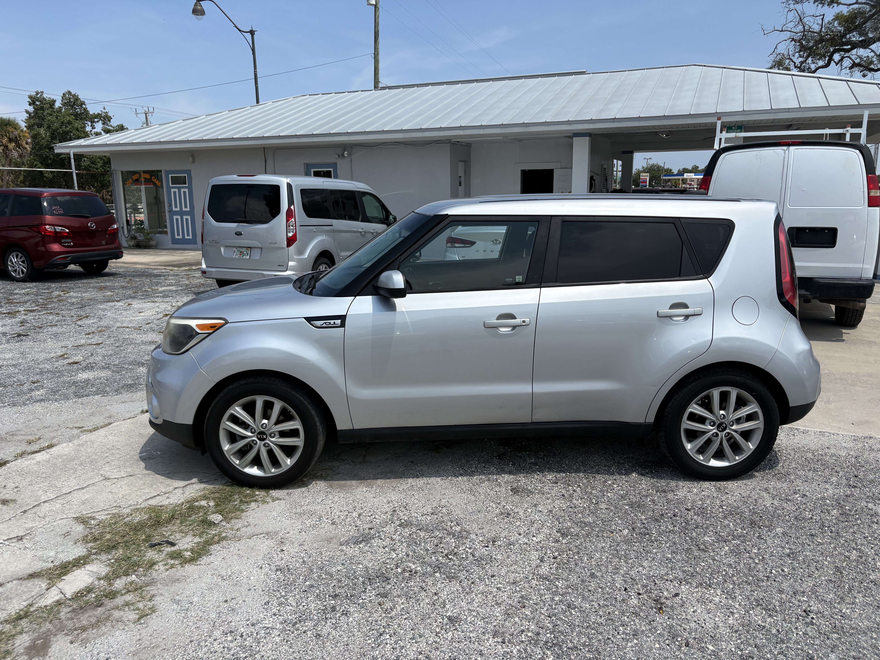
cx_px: 440
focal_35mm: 26
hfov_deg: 67.3
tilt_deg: -10.1
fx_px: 661
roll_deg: +1.6
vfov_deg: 53.1
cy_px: 330
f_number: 1.6
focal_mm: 5.96
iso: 50
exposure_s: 1/5348
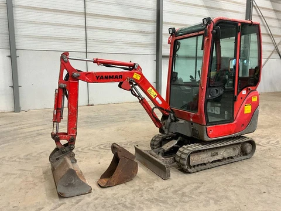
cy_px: 106
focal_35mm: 29
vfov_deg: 48.2
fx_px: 235
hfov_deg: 61.7
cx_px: 140
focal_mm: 3
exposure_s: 1/60
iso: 250
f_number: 1.8
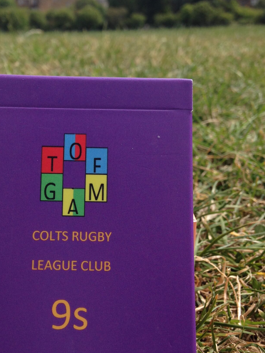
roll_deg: +0.4
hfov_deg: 27.9
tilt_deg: -13.6
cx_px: 100
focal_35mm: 52
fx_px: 531
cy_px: 167
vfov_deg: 36.8
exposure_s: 1/1178
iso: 50
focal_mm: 4.12
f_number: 2.4
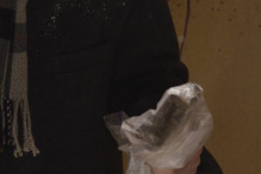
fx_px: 1080
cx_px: -4
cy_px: -61
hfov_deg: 13.6
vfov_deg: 9.0
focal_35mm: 149
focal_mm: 50
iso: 1600
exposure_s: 1/200
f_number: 2.8
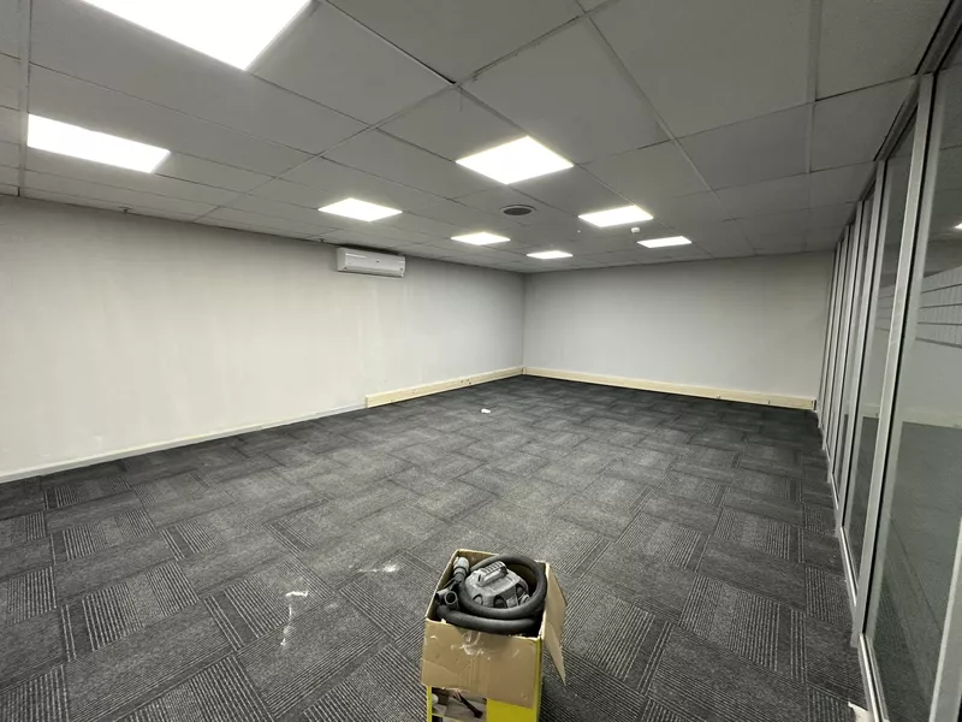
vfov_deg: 85.7
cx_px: 481
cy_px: 361
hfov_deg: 102.1
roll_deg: -0.6
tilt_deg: -5.8
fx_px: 389
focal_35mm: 14
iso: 200
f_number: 2.2
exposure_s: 1/100
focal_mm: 2.22
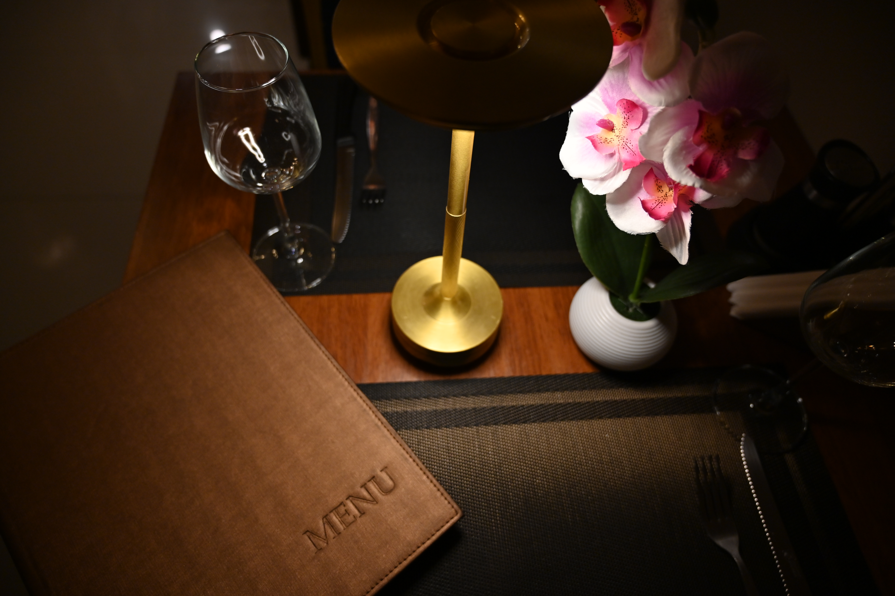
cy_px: 298
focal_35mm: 24
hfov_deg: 73.8
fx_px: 596
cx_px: 448
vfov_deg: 53.1
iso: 800
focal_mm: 24
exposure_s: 1/125
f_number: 4
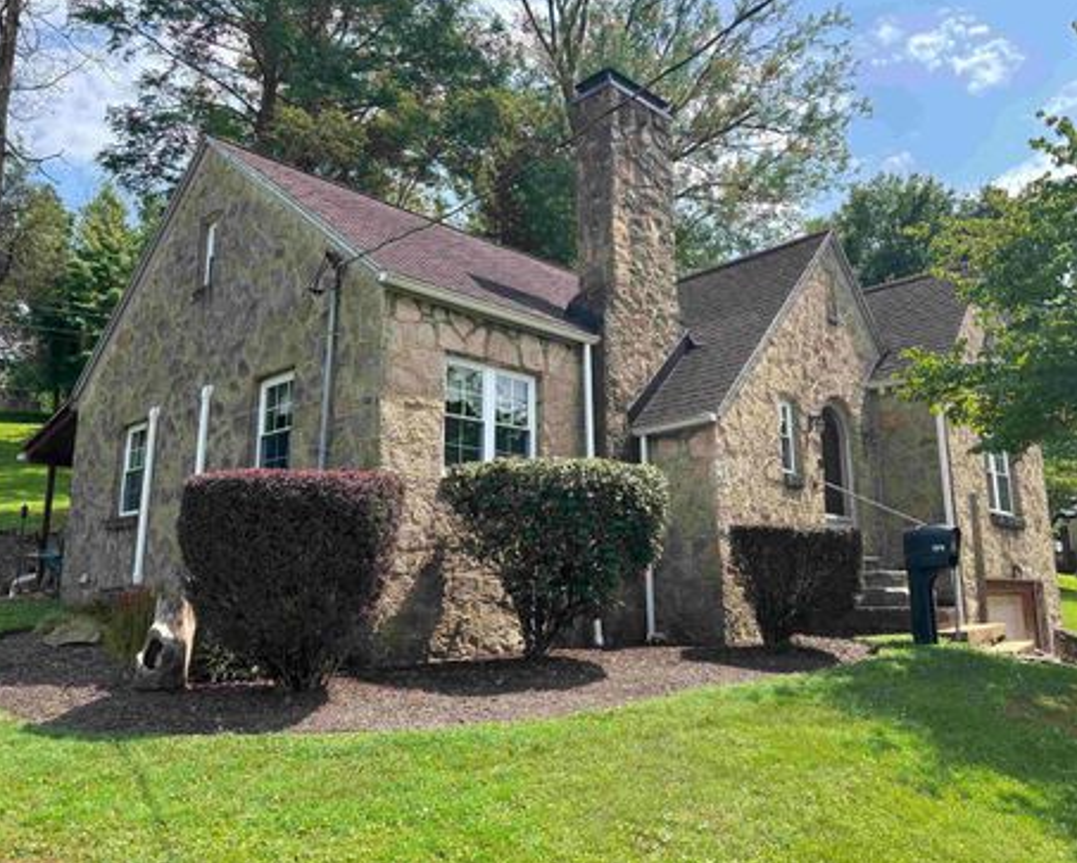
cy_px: 429
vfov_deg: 51.6
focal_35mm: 28
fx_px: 893
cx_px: 573
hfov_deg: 62.1
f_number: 1.6
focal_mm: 5.96
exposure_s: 1/1362
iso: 50
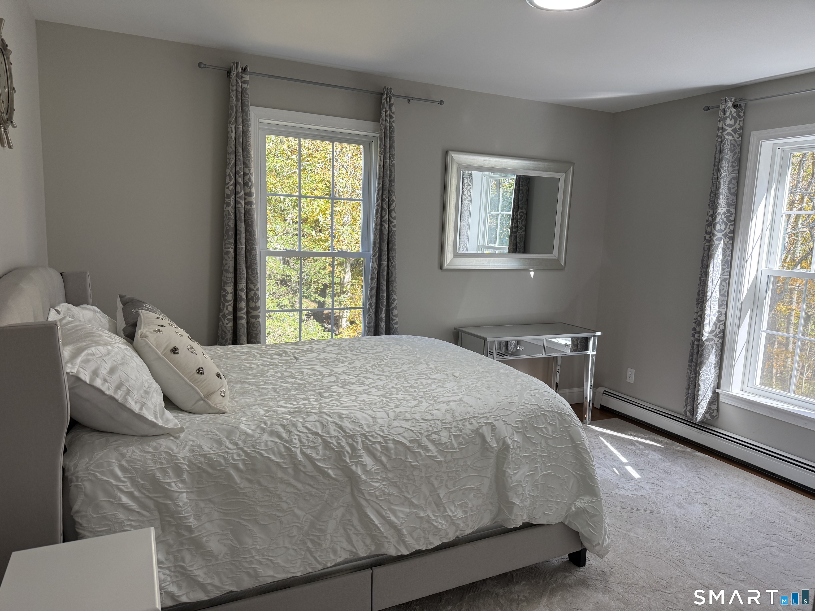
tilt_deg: -7.1
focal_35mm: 24
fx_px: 565
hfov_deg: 71.6
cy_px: 306
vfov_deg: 56.8
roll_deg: -2.3
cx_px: 408
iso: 100
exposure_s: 1/230
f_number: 1.78
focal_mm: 6.76
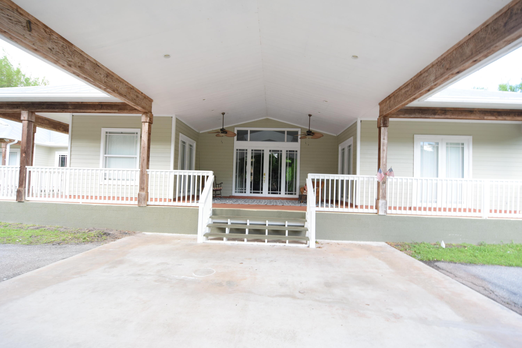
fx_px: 239
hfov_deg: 95.0
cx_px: 261
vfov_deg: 72.1
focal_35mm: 16
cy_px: 174
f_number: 5
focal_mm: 11
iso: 400
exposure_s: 1/100
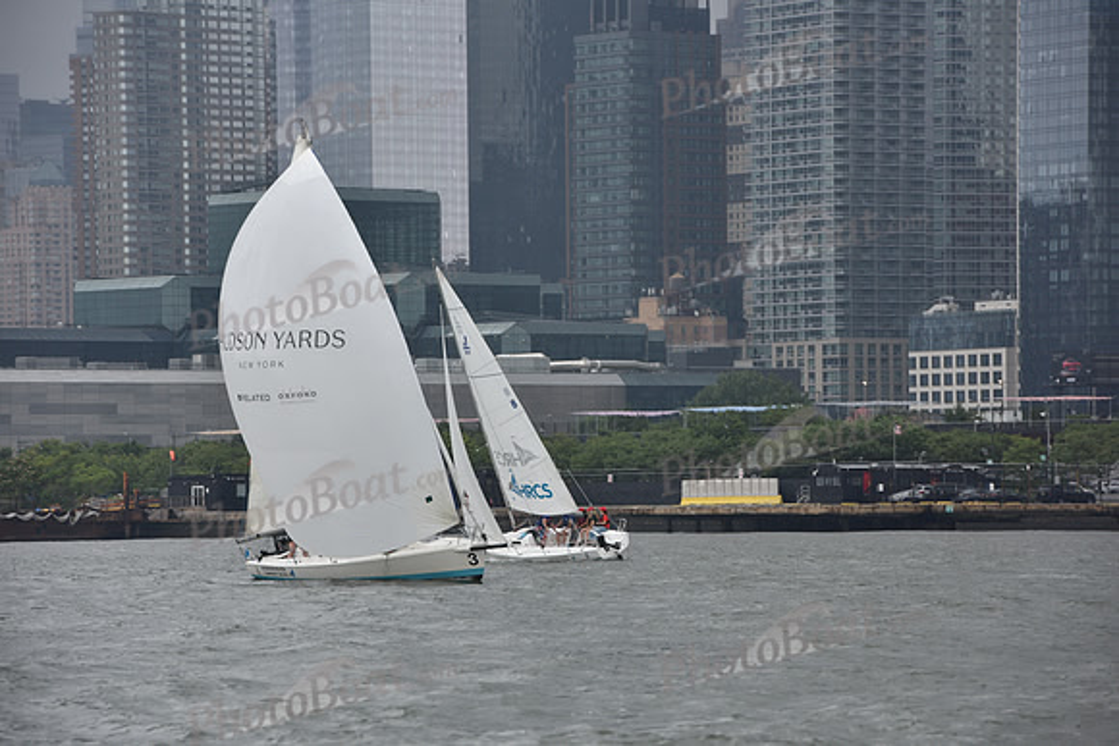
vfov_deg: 6.9
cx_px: 560
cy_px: 373
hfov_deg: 10.3
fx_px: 6218
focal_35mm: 200
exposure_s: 1/800
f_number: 9
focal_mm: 200
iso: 400
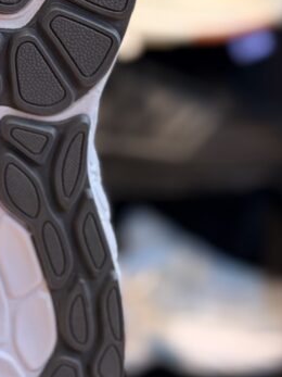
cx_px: -28
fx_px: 1402
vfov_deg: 15.2
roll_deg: +1.0
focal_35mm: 129
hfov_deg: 11.3
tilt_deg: -9.0
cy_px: 93
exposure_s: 1/100
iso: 100
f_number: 1.78
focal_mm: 6.76
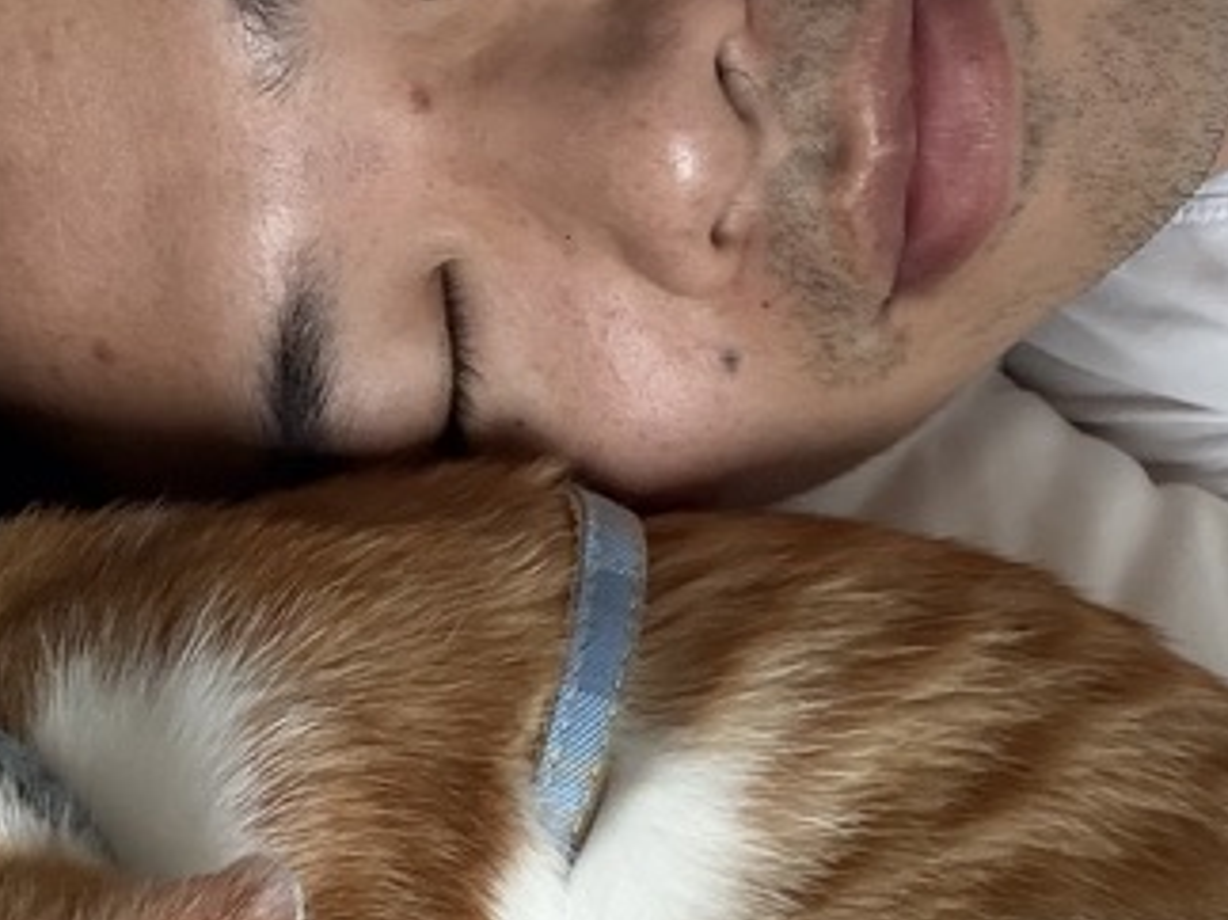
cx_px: 285
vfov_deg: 19.5
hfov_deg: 26.3
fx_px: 2589
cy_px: 931
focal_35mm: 73
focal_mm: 2.69
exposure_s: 1/40
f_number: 1.9
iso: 320
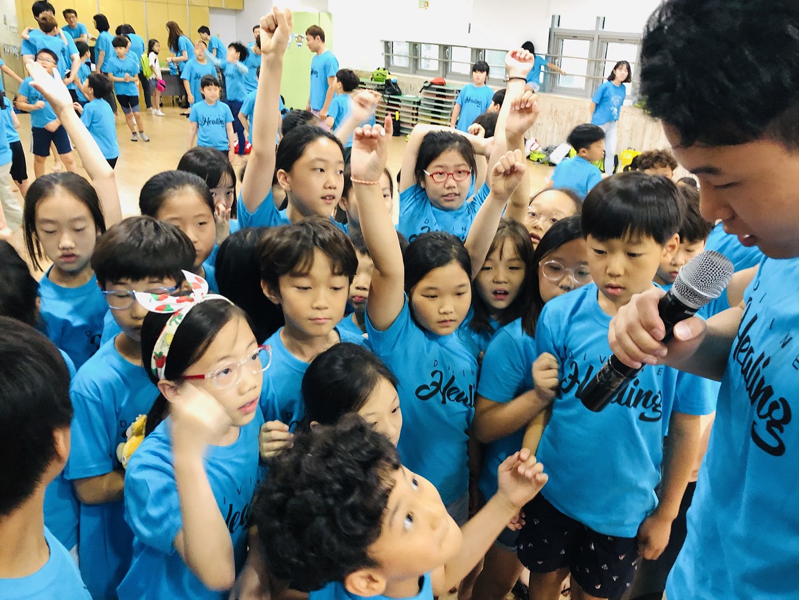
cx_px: 400
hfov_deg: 63.4
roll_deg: -6.1
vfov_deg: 49.8
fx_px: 646
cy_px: 300
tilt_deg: -18.1
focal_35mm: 28
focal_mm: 4
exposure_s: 1/60
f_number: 1.8
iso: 320
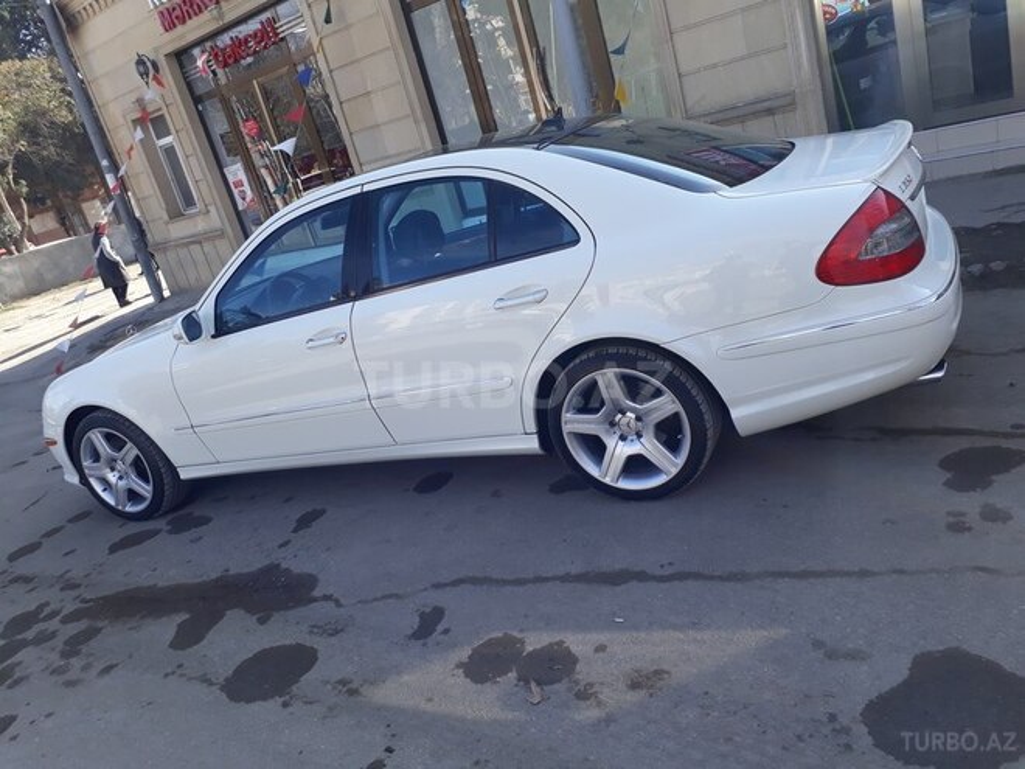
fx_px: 799
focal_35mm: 27
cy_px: 384
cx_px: 512
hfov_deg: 65.3
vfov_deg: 51.4
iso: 40
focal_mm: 3.6
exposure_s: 1/442
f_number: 1.9
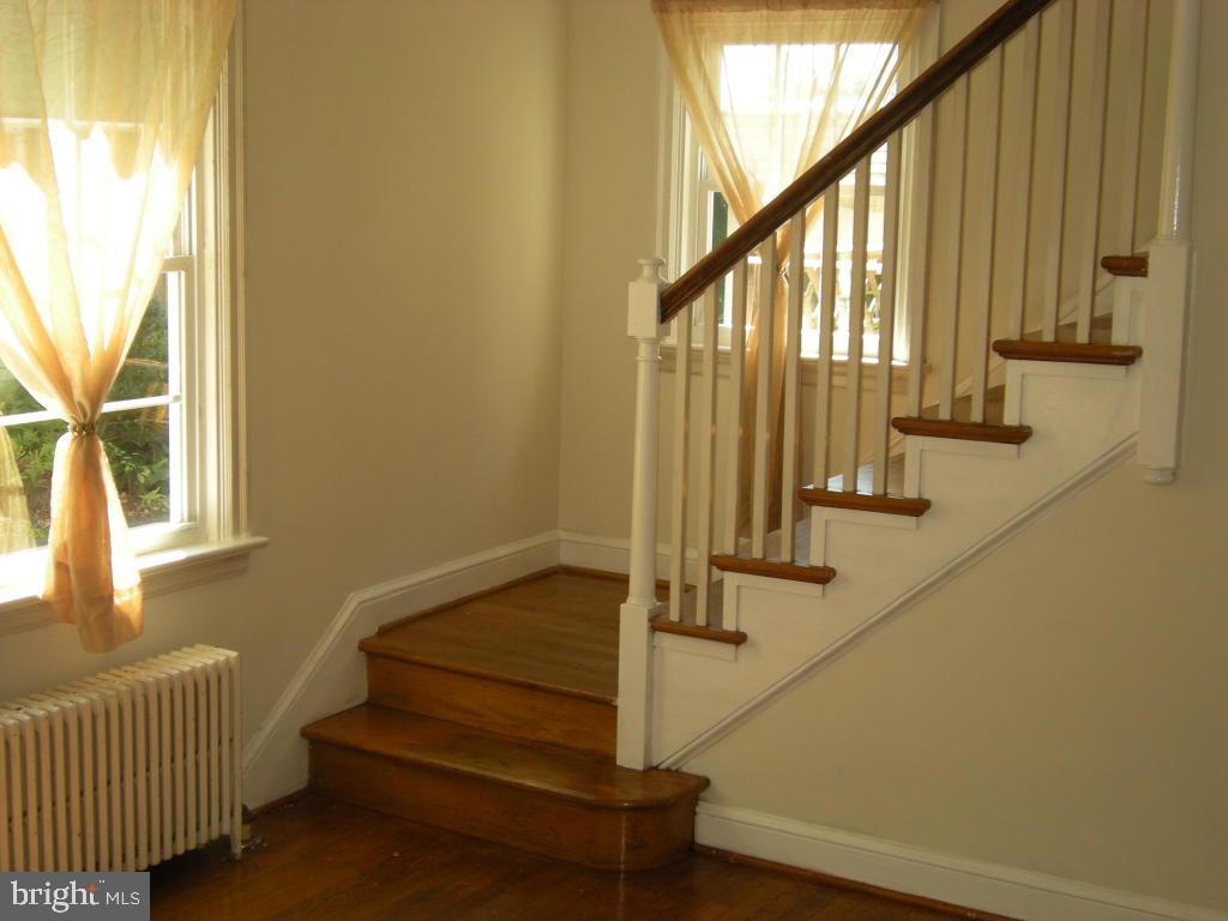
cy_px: 460
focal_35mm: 52
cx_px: 614
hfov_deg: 36.8
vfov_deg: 28.0
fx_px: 1845
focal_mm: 8.8
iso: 78
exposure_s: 1/50.2
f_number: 3.8
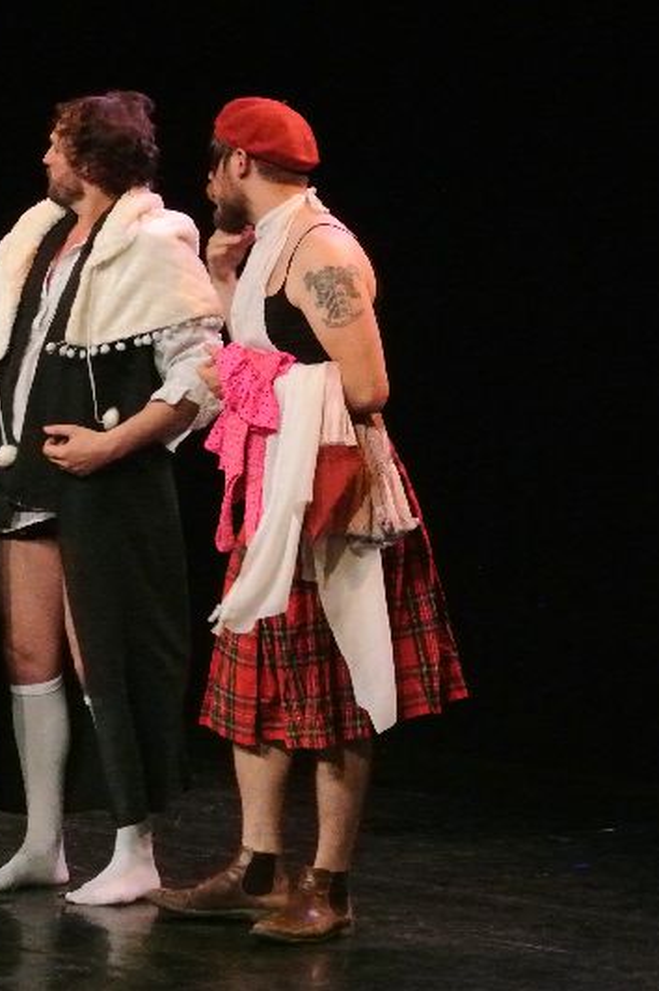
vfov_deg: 16.8
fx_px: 3354
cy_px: 496
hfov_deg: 11.2
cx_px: 121
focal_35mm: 122
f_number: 7.1
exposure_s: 1/80
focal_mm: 30
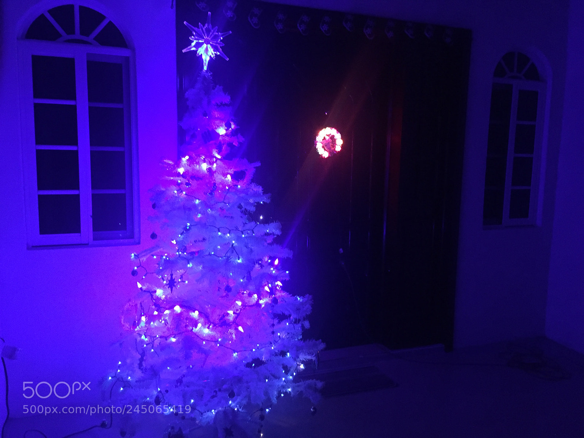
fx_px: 489
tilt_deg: -8.9
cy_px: 219
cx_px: 292
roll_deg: -2.6
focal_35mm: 29
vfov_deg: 48.2
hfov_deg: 61.7
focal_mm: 4.15
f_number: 2.2
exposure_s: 1/17
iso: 640
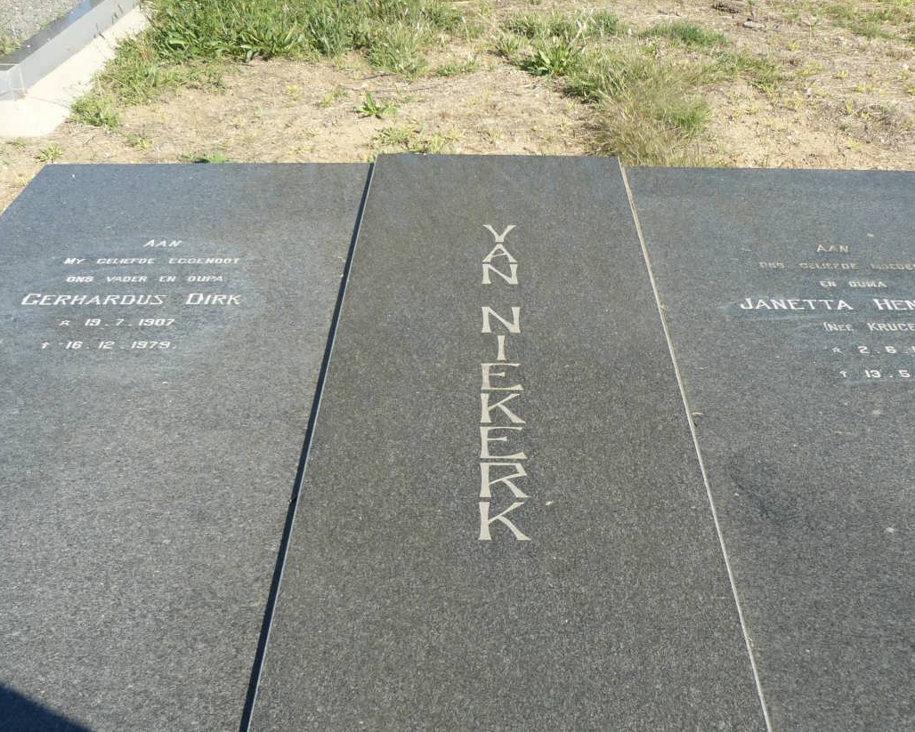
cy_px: 395
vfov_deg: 36.5
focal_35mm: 41
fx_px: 1111
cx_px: 517
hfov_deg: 44.7
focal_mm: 6
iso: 100
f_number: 5.6
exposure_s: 1/200
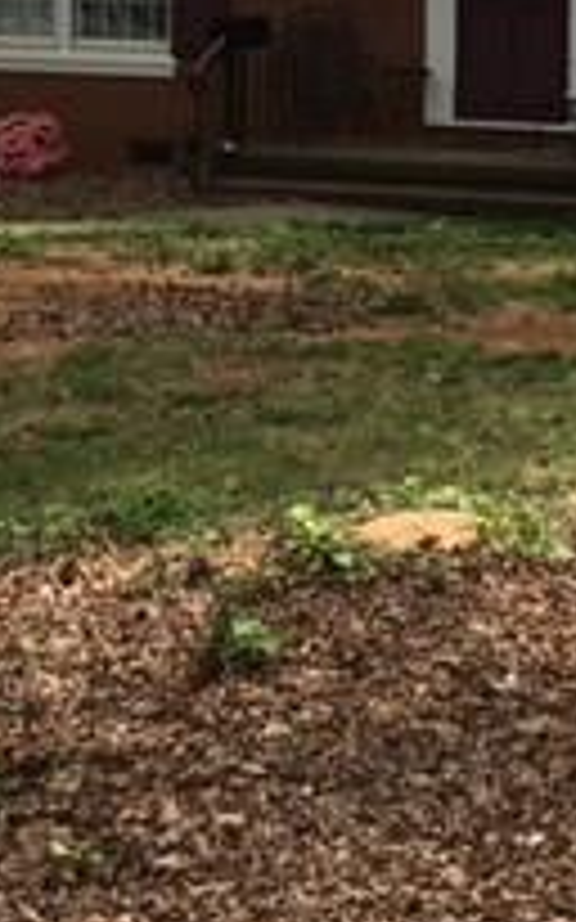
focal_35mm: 96
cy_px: -18
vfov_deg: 20.9
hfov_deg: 13.1
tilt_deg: -0.1
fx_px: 2413
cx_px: 765
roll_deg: -0.5
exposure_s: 1/916
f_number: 2.2
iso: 25
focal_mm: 4.15
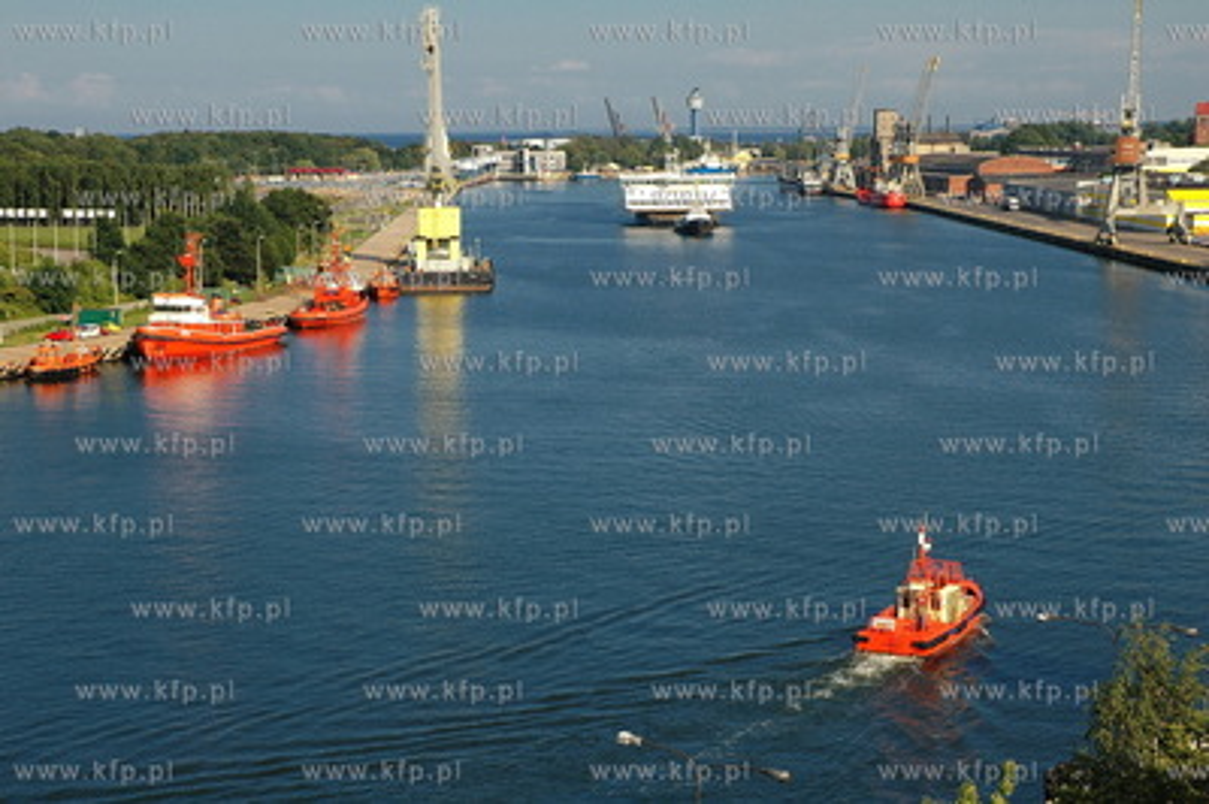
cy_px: 402
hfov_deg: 29.3
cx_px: 604
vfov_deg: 19.7
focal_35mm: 69
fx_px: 2315
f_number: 8
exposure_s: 1/500
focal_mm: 46
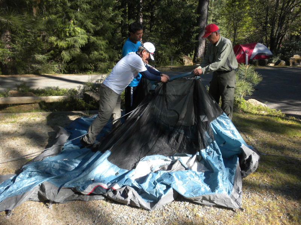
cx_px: 150
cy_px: 112
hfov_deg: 50.1
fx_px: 322
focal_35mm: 37
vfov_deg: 38.7
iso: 132
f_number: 3.5
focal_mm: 6.6
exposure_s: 1/437
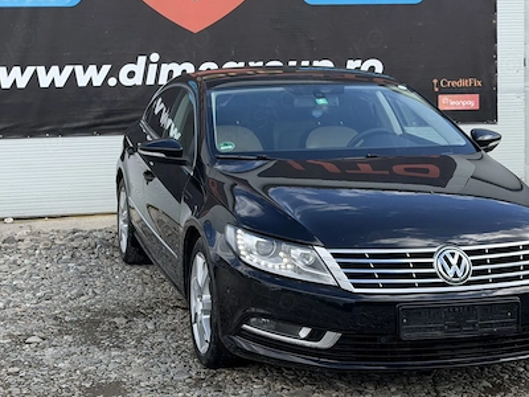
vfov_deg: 20.3
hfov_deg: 27.0
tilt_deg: -1.9
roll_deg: +1.4
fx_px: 1100
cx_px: 227
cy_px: 106
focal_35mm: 72
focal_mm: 6.76
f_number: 1.78
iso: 80
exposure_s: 1/1715
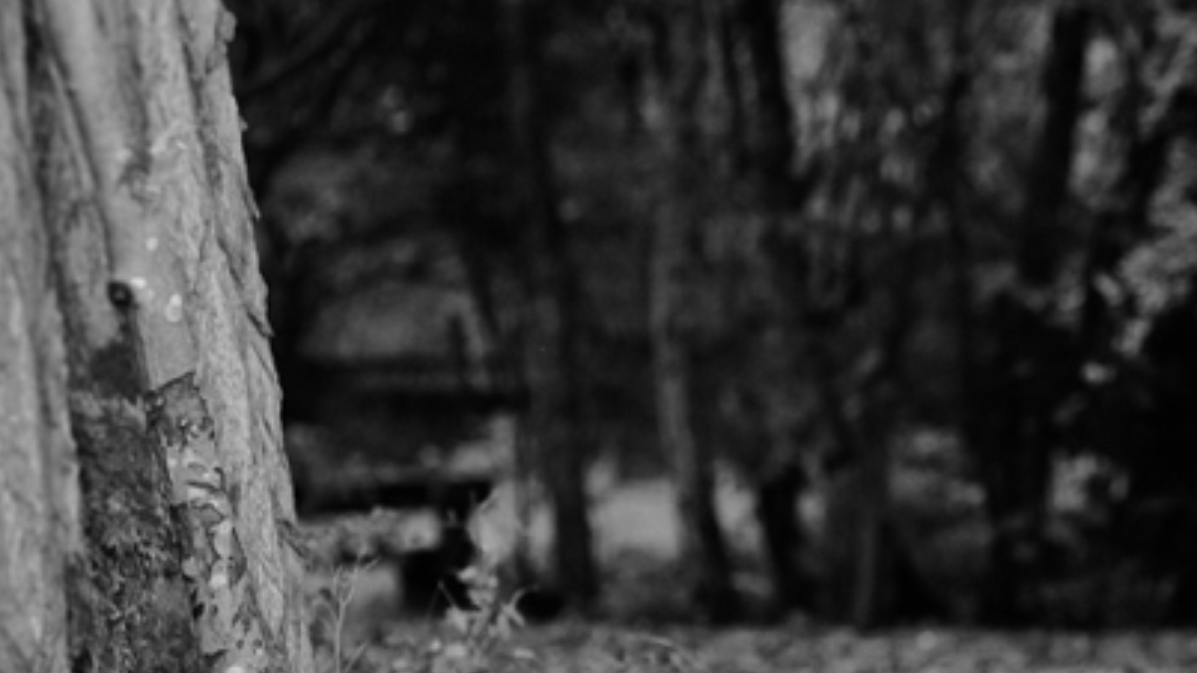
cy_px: 560
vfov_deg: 5.8
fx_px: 6601
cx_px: 1367
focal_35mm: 208
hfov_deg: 10.2
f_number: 2.8
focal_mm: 85
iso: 800
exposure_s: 1/640
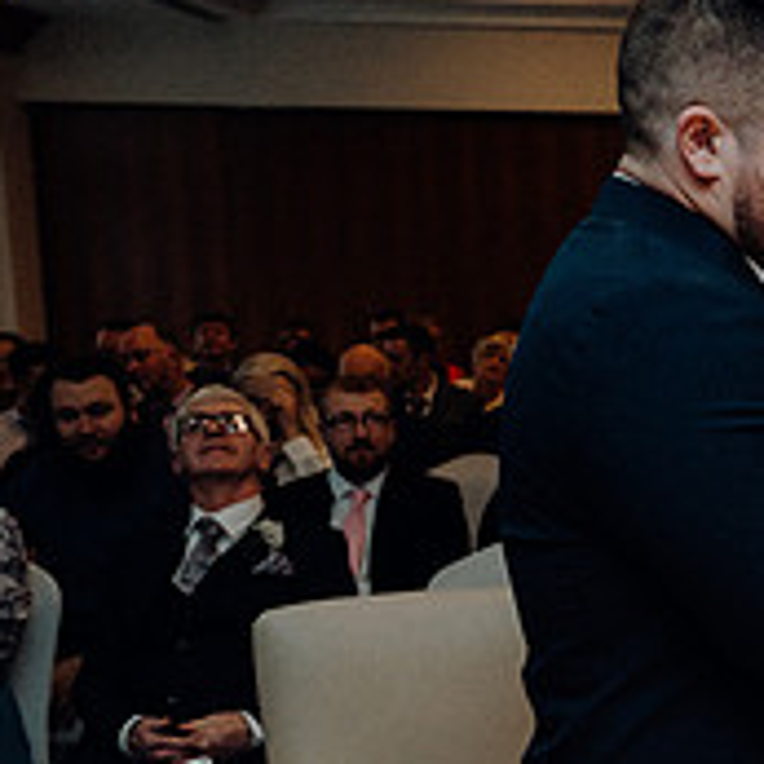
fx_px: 1848
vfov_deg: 22.9
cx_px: 989
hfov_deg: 21.2
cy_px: 651
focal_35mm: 74
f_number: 3.5
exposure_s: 1/160
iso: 2500
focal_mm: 26
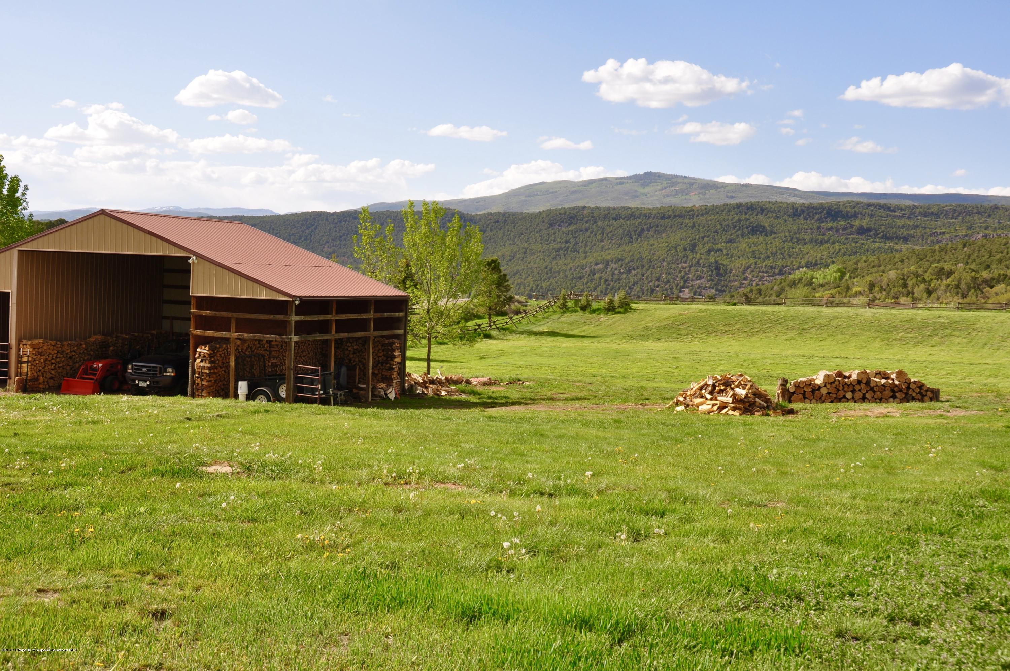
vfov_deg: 31.8
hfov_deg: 46.5
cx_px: 505
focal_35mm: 42
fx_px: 1177
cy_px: 336
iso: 200
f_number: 10
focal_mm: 28
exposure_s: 1/250
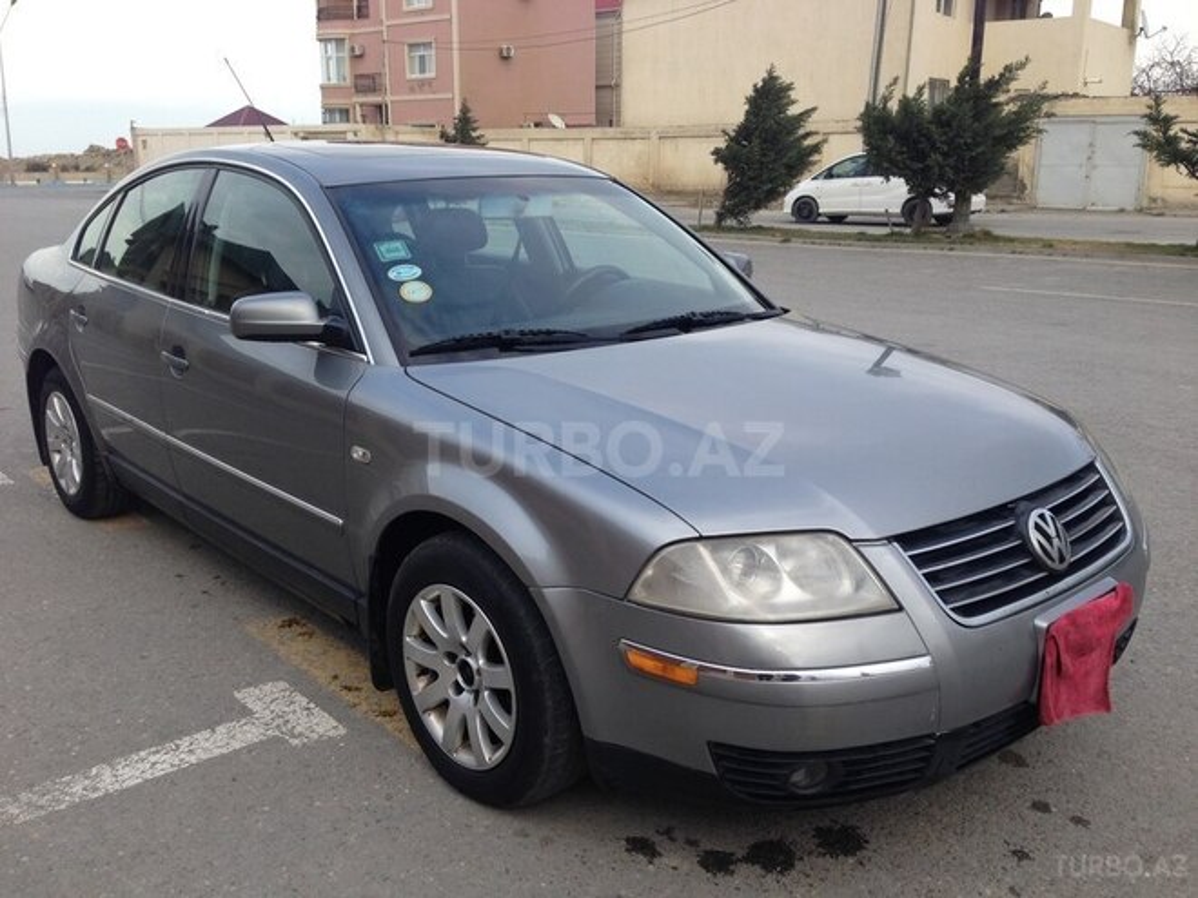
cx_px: 599
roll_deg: +0.0
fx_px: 1142
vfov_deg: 42.9
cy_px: 449
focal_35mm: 33
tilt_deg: -15.1
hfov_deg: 55.4
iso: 50
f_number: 2.4
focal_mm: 4.12
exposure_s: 1/361
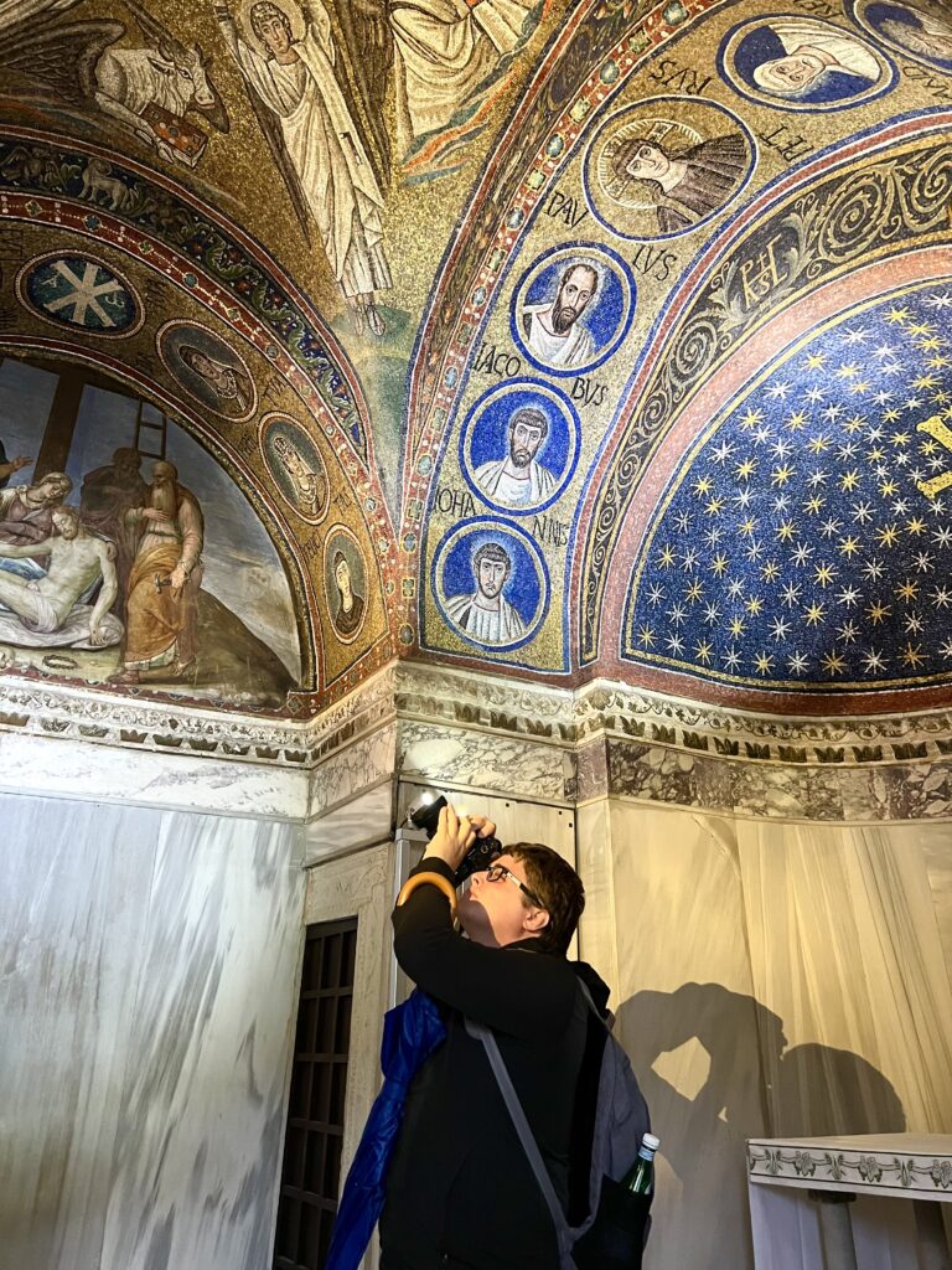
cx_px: 476
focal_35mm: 26
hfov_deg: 53.1
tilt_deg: +26.4
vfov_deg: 67.3
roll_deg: +0.6
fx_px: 953
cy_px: 635
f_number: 1.5
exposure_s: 1/33
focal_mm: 5.7
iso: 400
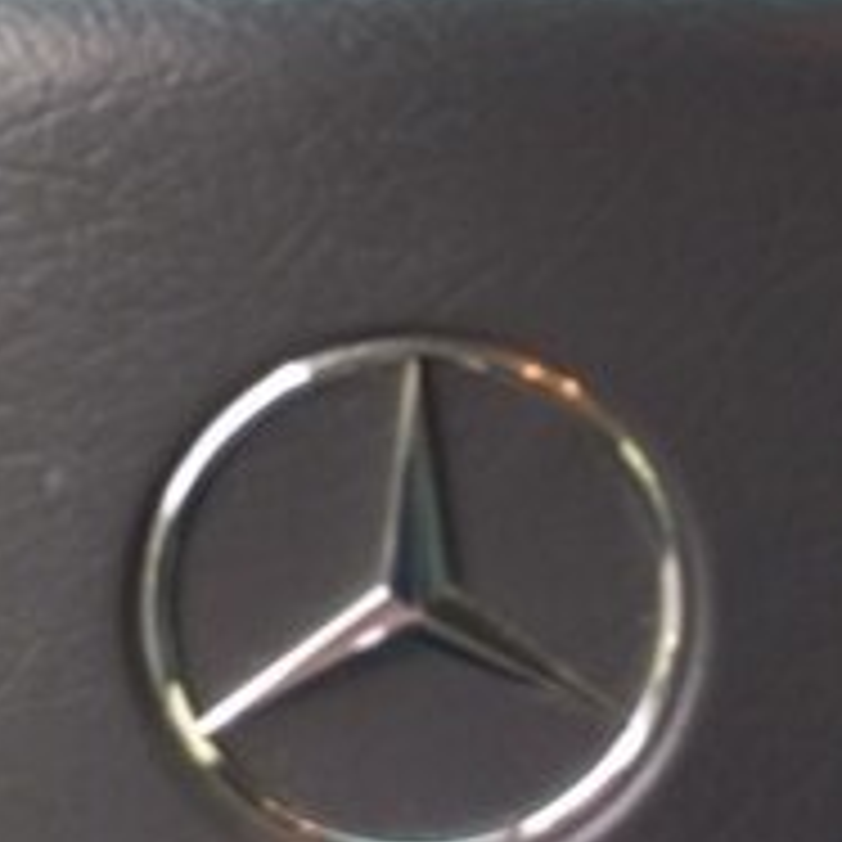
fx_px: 1679
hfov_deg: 28.2
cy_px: -248
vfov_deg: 24.6
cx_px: 441
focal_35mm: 61
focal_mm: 4.58
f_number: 1.8
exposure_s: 1/25
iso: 125
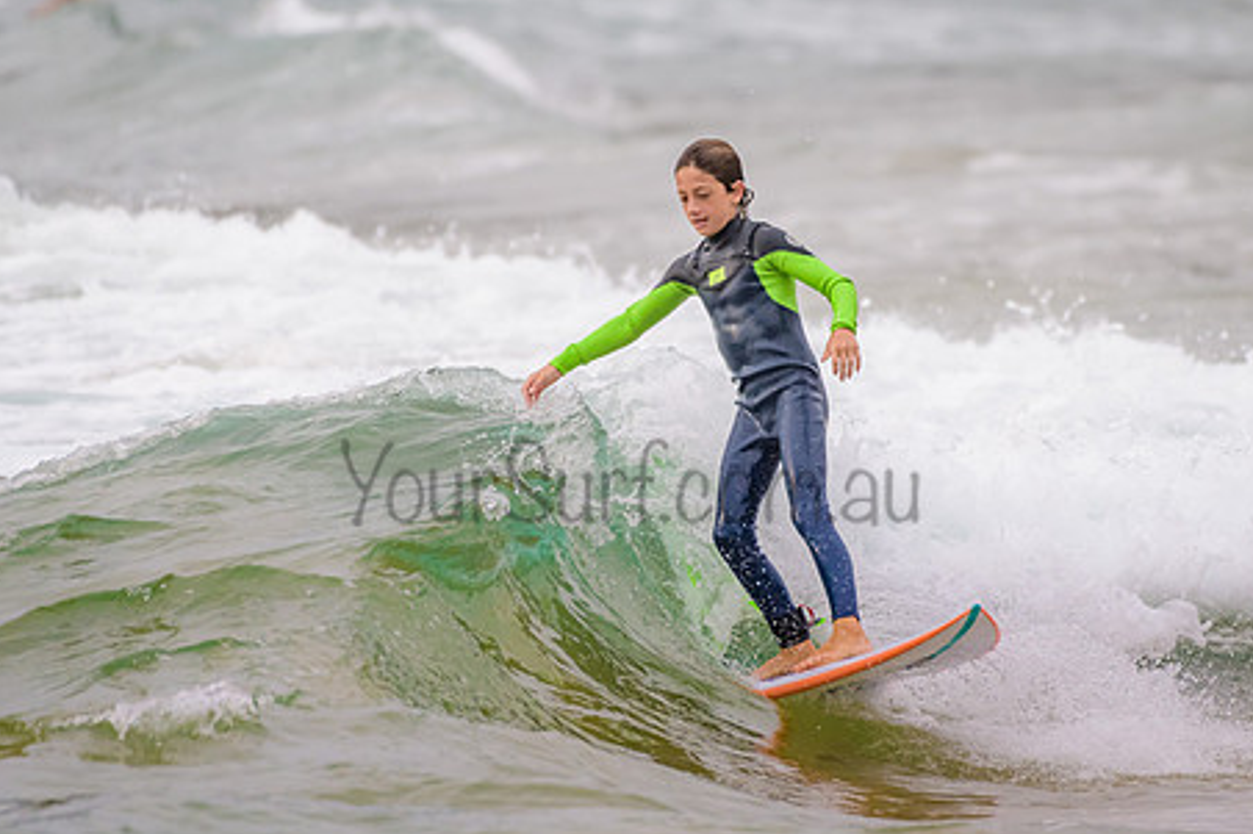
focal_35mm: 787
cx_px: 808
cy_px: 398
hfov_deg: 2.6
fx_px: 27381
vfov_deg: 1.7
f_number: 5.6
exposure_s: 1/800
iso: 360
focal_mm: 500
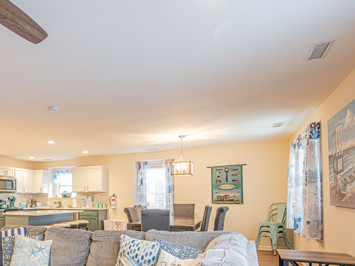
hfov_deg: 59.0
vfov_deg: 49.5
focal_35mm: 27
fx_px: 277
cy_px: 197
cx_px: 60
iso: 64
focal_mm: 14
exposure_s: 3
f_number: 9
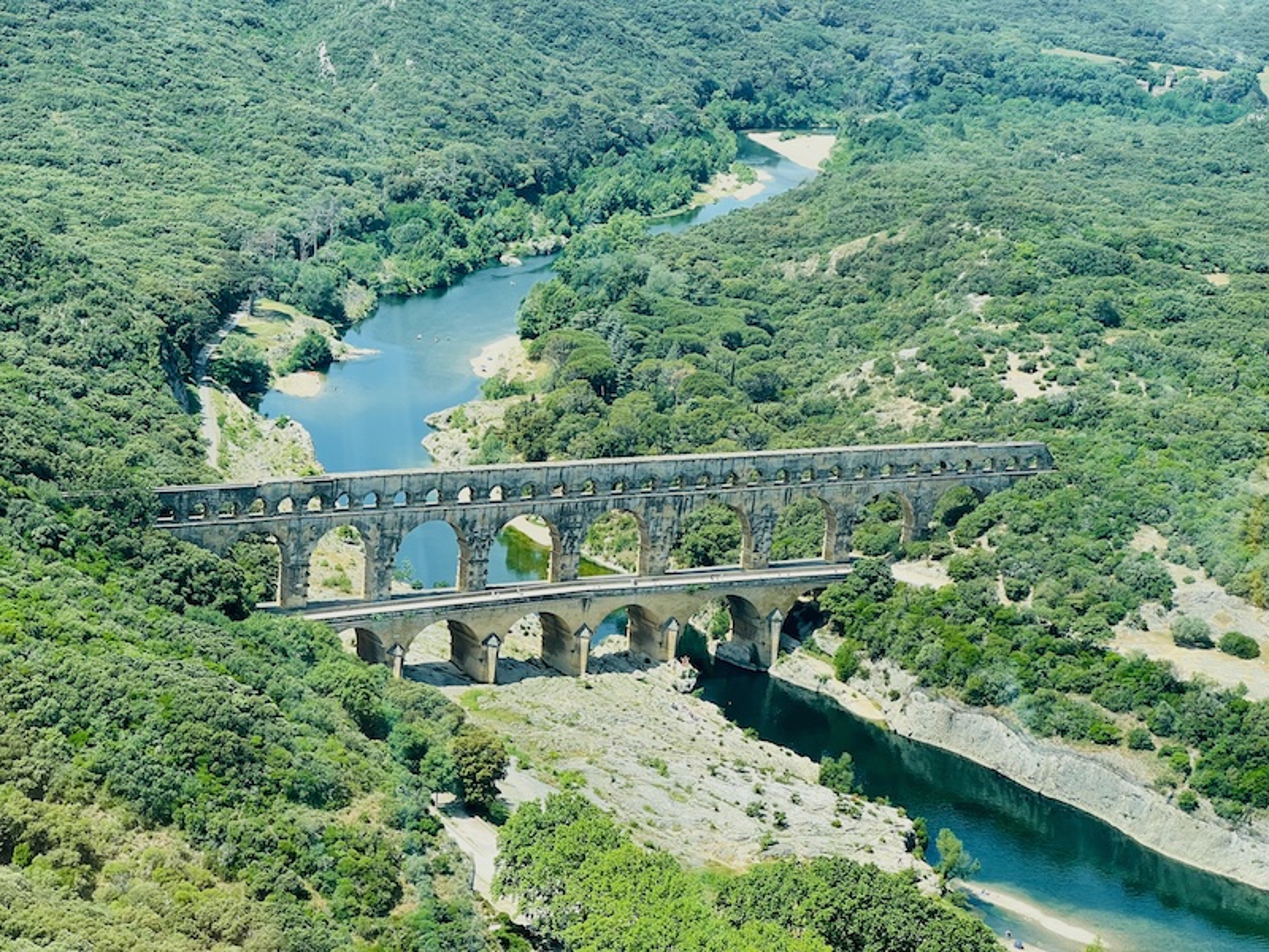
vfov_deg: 19.1
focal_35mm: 77
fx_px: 2823
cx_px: 634
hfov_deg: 25.3
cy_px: 476
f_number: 2.8
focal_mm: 9
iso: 32
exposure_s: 1/285
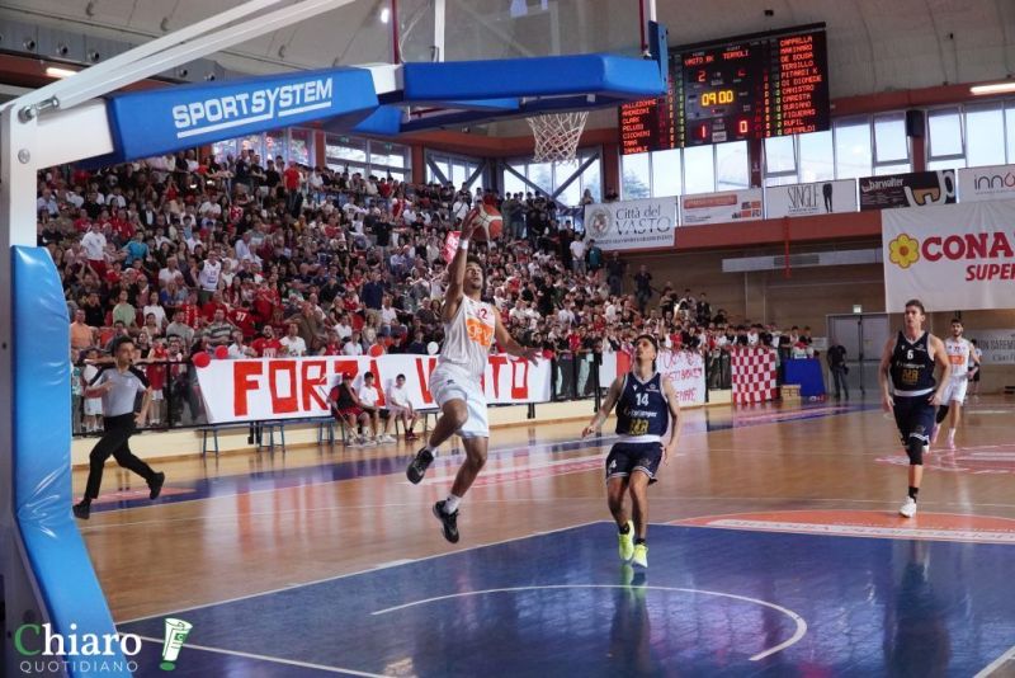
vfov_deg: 31.9
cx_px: 508
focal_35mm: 42
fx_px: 1185
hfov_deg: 46.4
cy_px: 339
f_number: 5
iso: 5000
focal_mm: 28
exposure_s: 1/800
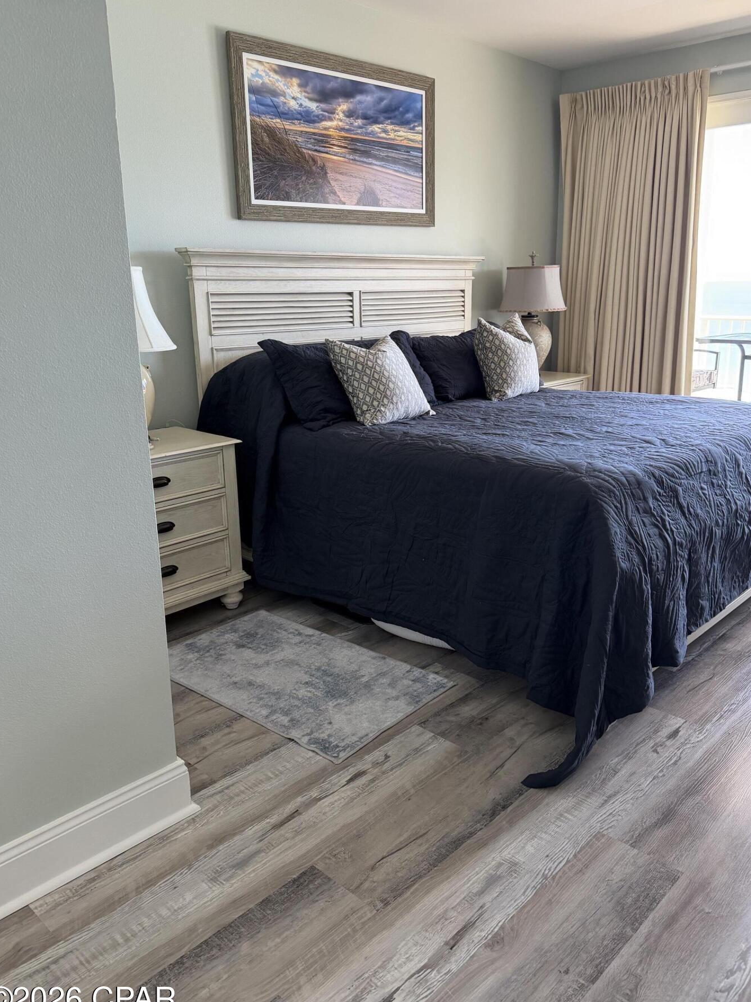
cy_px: 487
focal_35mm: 27
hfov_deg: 51.3
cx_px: 408
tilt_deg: -15.1
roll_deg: +0.9
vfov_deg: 65.3
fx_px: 781
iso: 200
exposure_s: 1/105
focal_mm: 6.76
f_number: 1.78
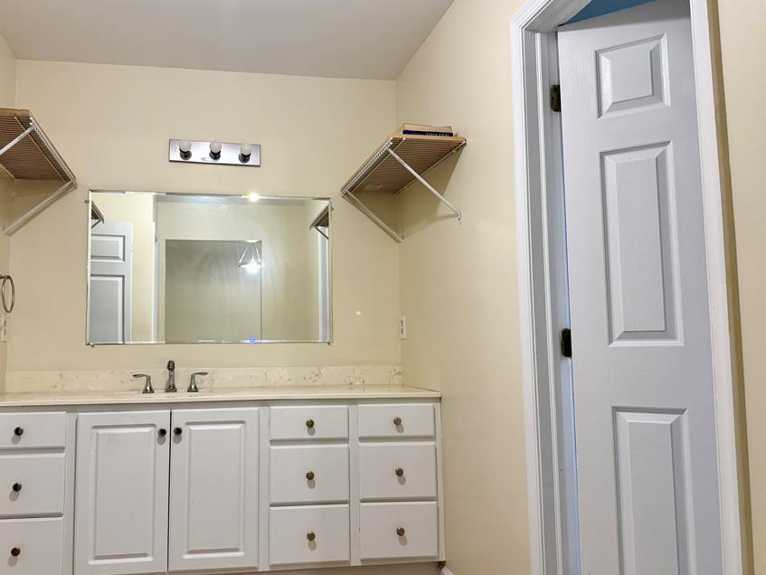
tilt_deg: +4.2
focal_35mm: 29
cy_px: 289
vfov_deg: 48.3
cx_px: 304
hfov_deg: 61.1
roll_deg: +0.3
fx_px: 642
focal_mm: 6.76
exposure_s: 1/60
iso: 200
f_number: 1.78
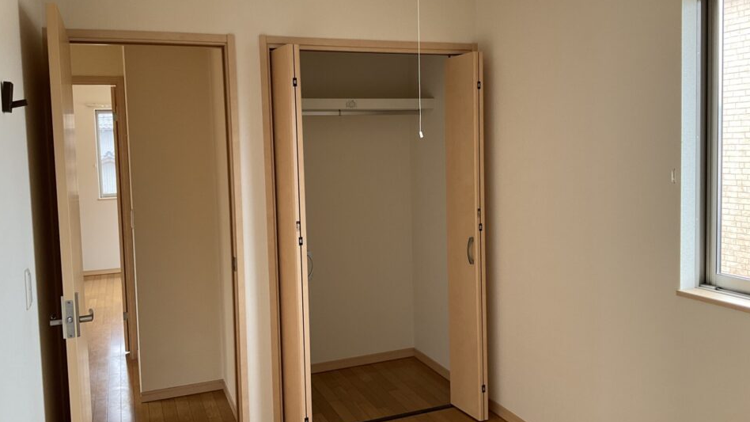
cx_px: 377
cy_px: 192
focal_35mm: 32
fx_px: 636
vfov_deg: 36.6
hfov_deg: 61.0
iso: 64
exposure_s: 1/109
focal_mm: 3
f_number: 1.8
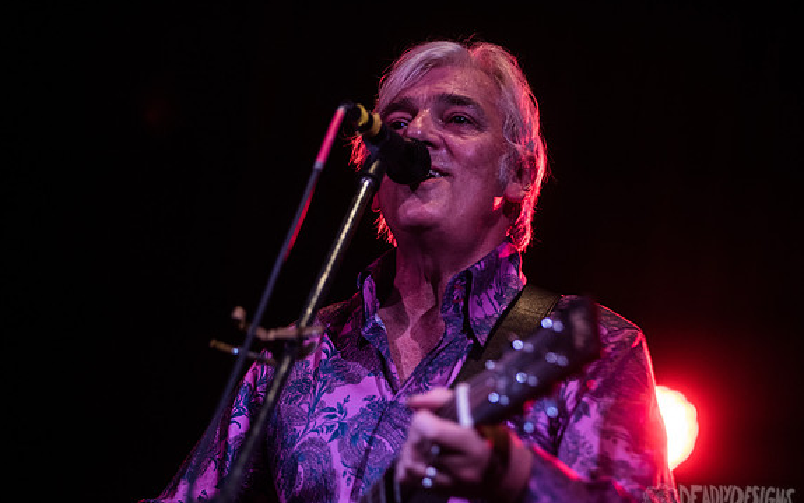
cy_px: 263
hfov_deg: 14.0
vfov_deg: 8.8
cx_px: 401
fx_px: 3266
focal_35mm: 149
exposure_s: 1/320
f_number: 3.2
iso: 2000
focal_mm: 145
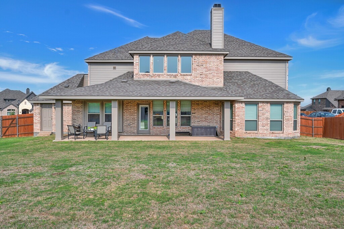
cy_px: 114
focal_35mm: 28
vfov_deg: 46.3
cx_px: 172
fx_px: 267
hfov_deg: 65.5
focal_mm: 28
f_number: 8
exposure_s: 1/400
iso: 100
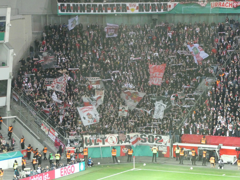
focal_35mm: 151
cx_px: 120
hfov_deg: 13.1
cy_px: 90
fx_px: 1047
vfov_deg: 9.8
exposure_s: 1/60
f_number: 5.4
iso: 1600
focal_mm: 27.1
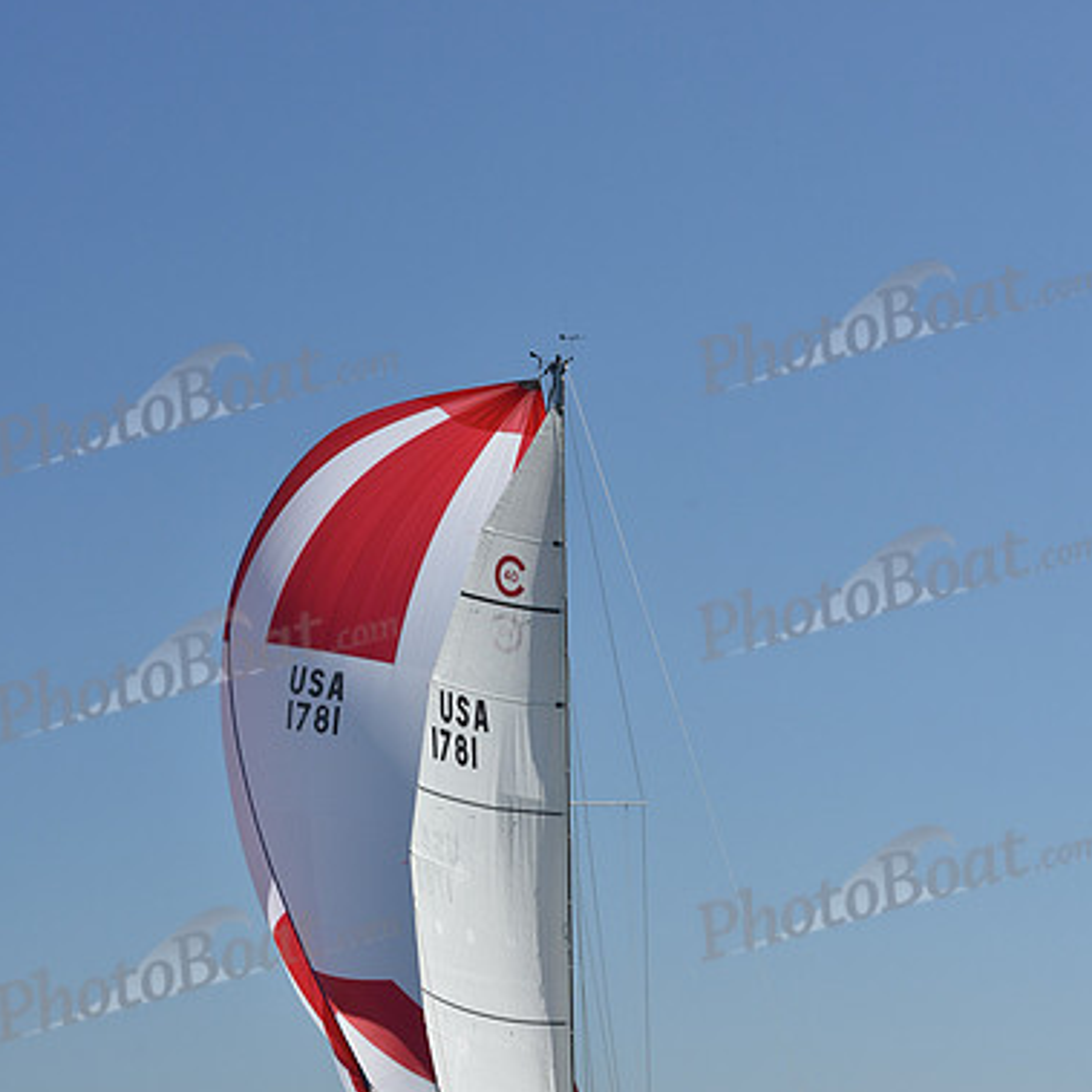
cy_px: 778
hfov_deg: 19.1
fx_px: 3248
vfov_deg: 19.0
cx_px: 549
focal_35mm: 91
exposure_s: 1/1250
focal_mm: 70
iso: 250
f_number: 10
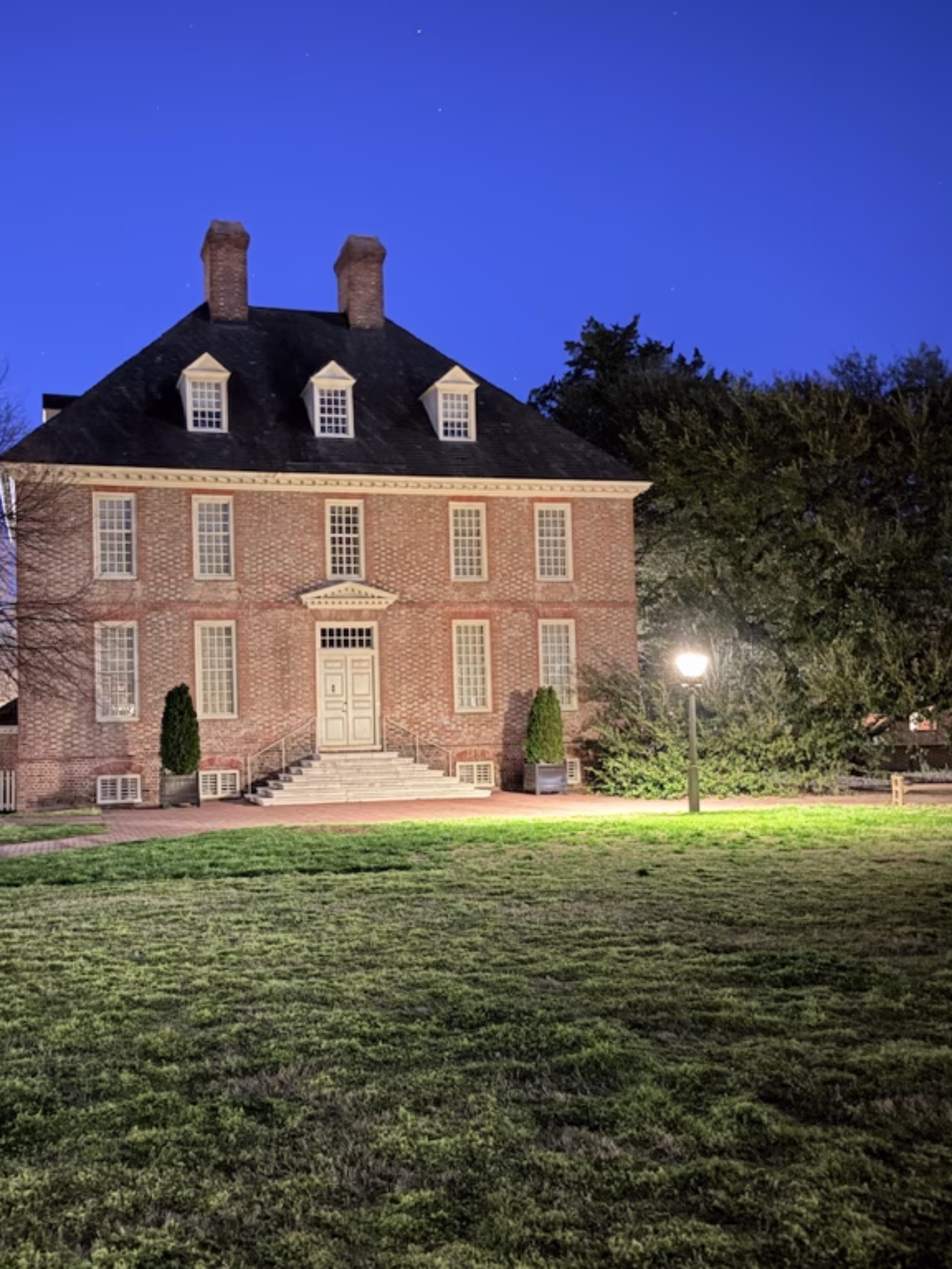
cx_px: 336
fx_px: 1173
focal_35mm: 32
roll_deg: +1.9
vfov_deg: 56.8
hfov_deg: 43.7
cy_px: 658
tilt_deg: +5.3
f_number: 1.78
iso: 2500
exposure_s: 1/2
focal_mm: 6.76
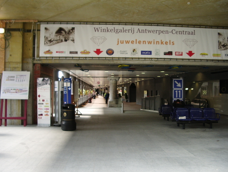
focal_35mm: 36
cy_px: 88
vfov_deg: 39.7
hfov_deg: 51.3
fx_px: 237
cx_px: 113
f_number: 2.6
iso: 100
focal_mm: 5.8
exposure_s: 1/60
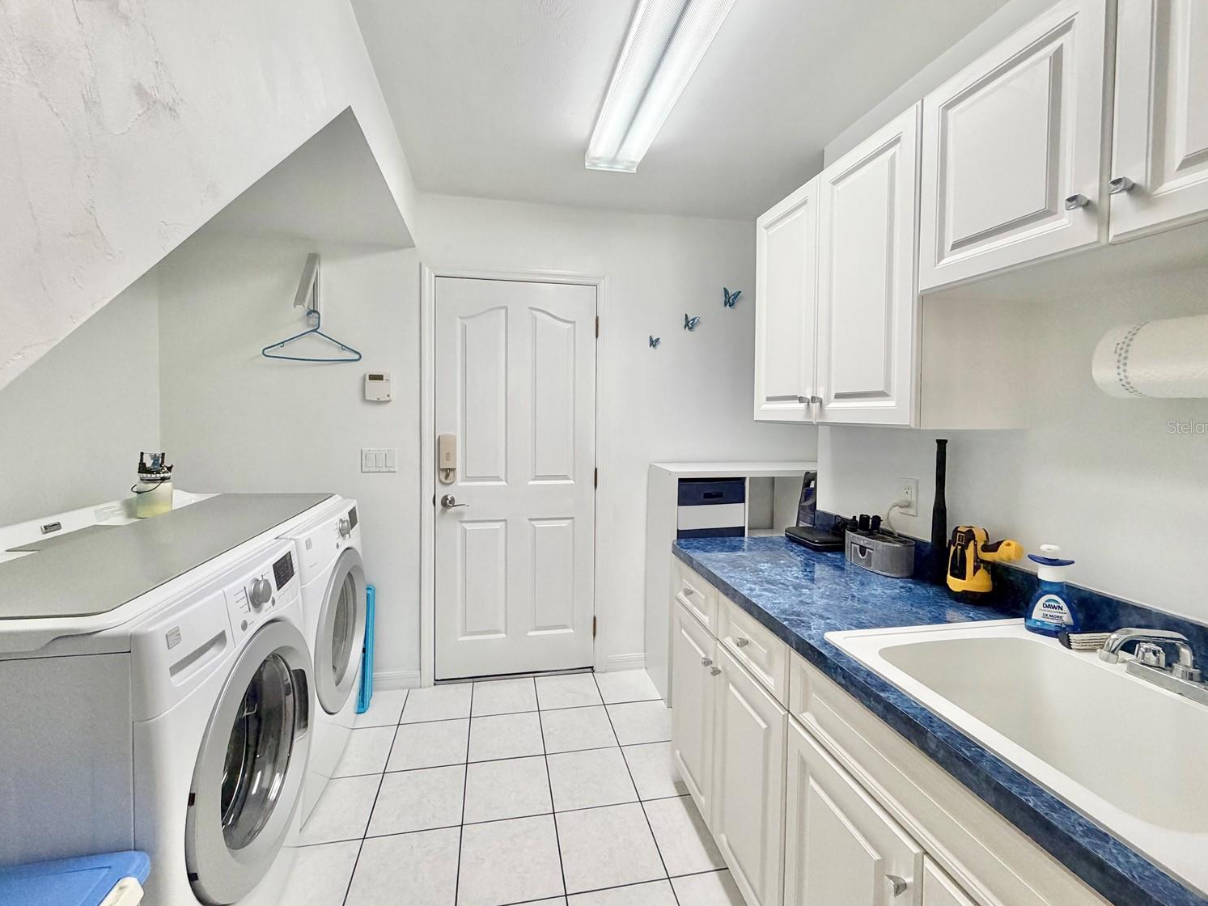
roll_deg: +0.1
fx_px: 523
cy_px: 426
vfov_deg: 81.7
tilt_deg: -2.4
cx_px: 596
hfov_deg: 98.2
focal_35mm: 15
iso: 250
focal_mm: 2.22
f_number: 2.2
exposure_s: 1/120
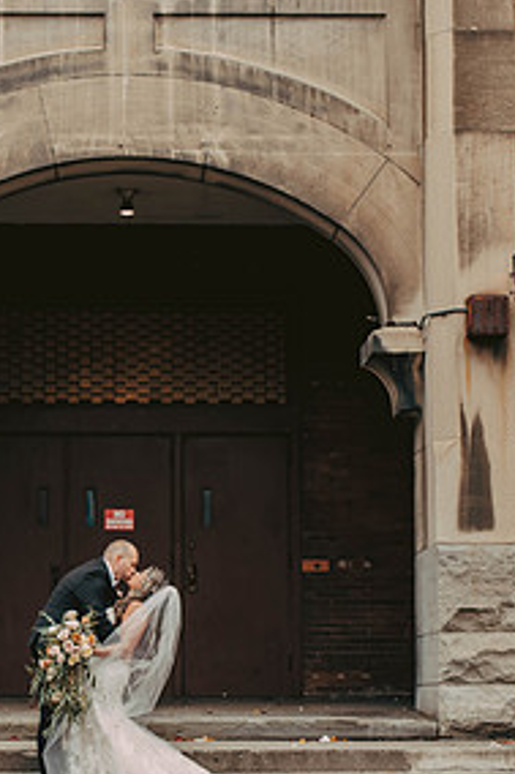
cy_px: 406
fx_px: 2385
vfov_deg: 18.4
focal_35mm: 111
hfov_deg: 12.3
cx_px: 128
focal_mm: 70
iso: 800
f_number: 3.2
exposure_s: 1/320
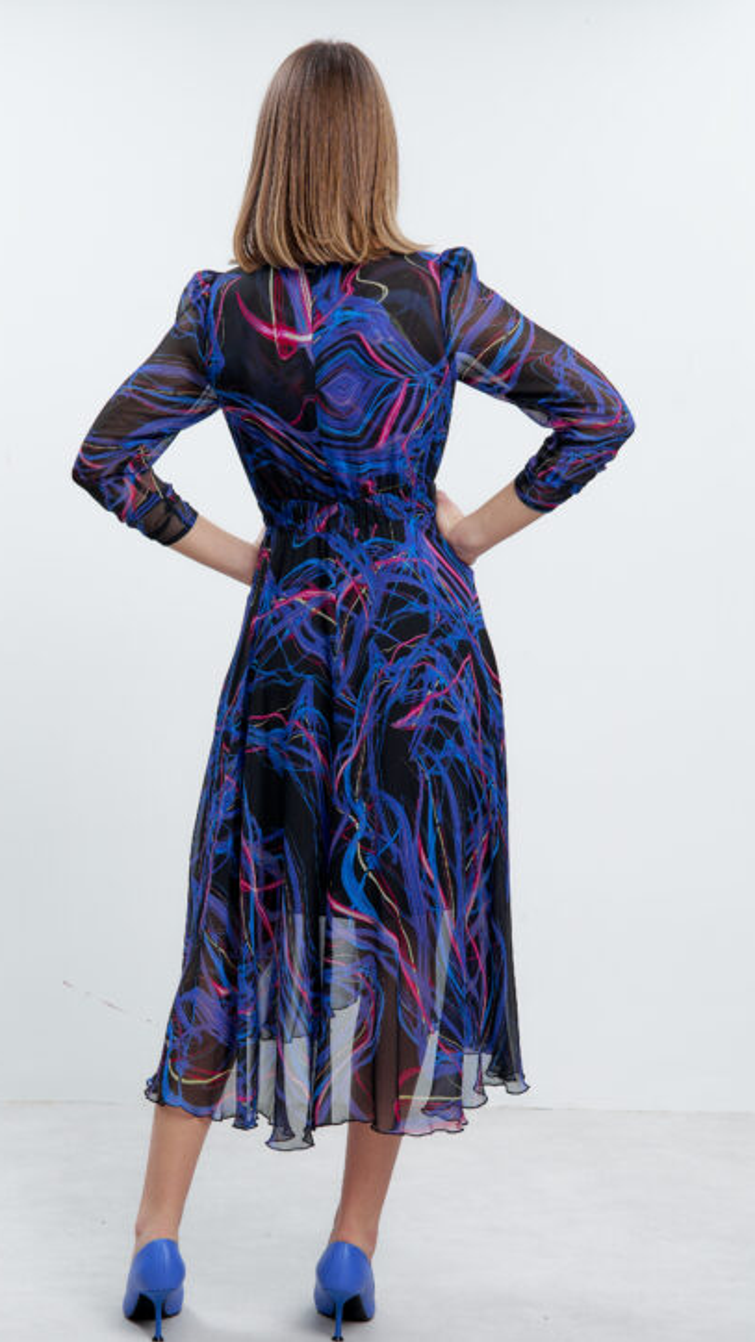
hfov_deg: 21.3
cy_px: 788
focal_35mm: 56
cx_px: 234
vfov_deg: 37.1
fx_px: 1994
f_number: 10
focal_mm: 43
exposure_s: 1/160
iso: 100
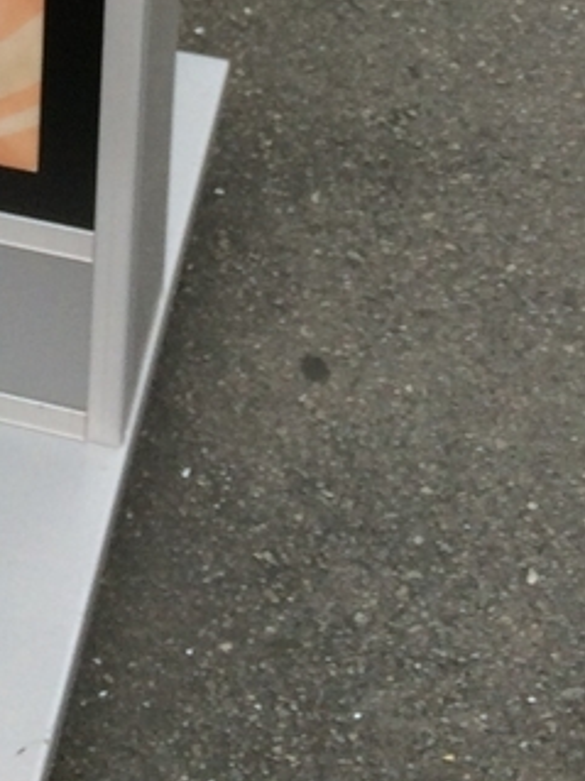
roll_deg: +0.5
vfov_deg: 15.8
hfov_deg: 12.8
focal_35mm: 109
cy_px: -544
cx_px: -301
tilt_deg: -21.4
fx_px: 2458
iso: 64
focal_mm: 4.15
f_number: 2.2
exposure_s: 1/120
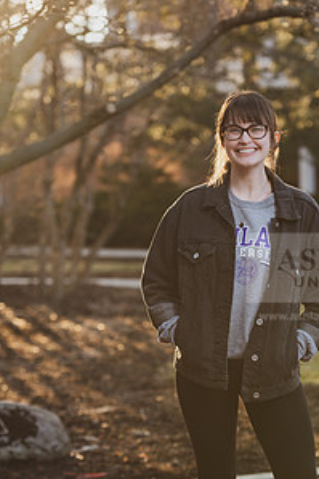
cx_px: 221
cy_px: 333
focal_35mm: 158
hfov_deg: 8.7
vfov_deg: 13.0
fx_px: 2102
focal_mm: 105
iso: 200
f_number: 4
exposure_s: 1/200
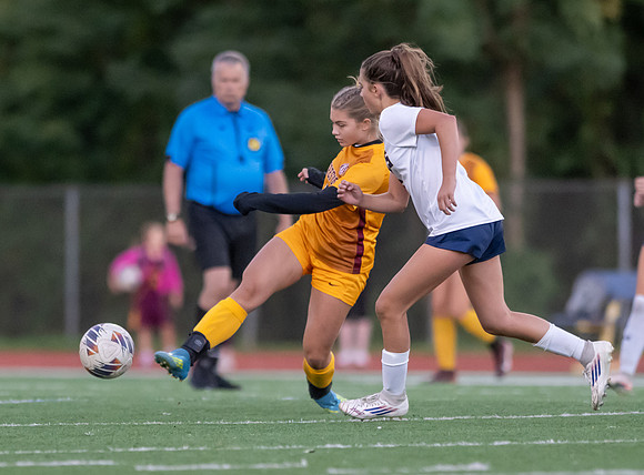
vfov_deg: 2.3
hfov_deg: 3.1
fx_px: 11870
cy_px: 319
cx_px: 284
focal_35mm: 642
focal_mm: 300
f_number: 2.8
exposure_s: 1/1000
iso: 3200
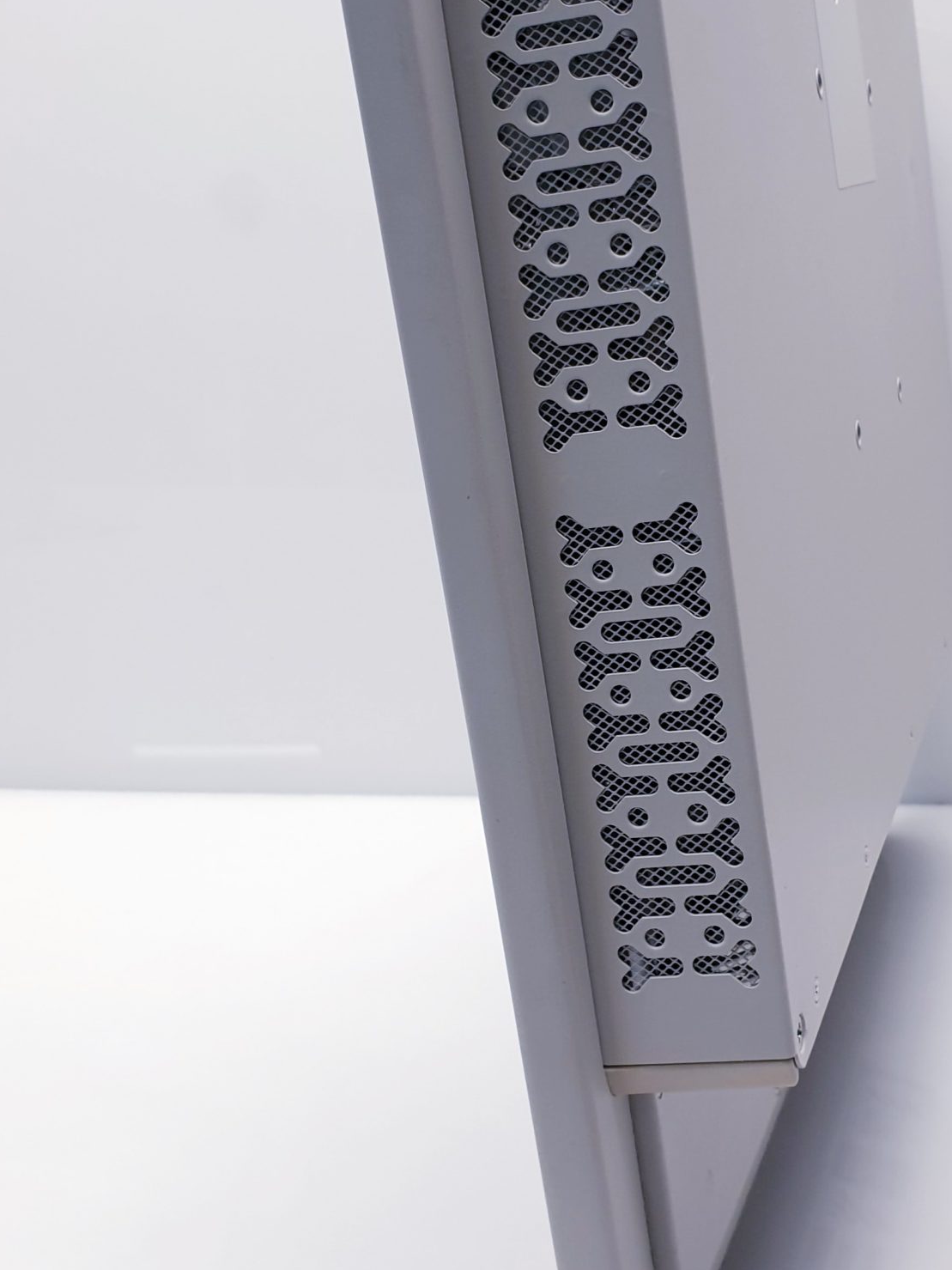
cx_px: 555
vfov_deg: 42.0
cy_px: 572
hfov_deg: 32.1
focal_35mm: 45
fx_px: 1650
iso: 64
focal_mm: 4.3
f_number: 2.4
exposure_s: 1/100
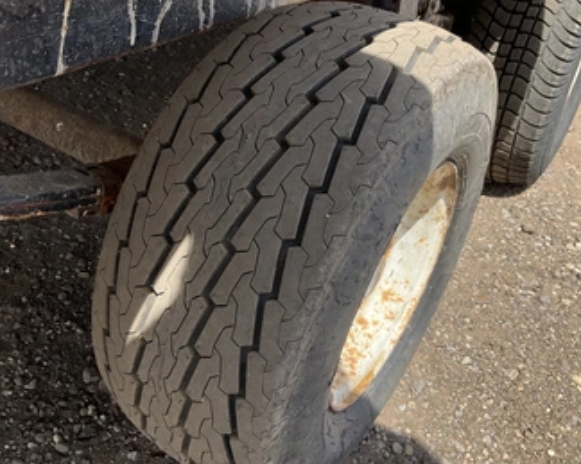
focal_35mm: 35
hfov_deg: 51.5
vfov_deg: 42.2
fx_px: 602
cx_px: 312
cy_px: 233
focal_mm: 3
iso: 25
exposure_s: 1/749
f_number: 1.8
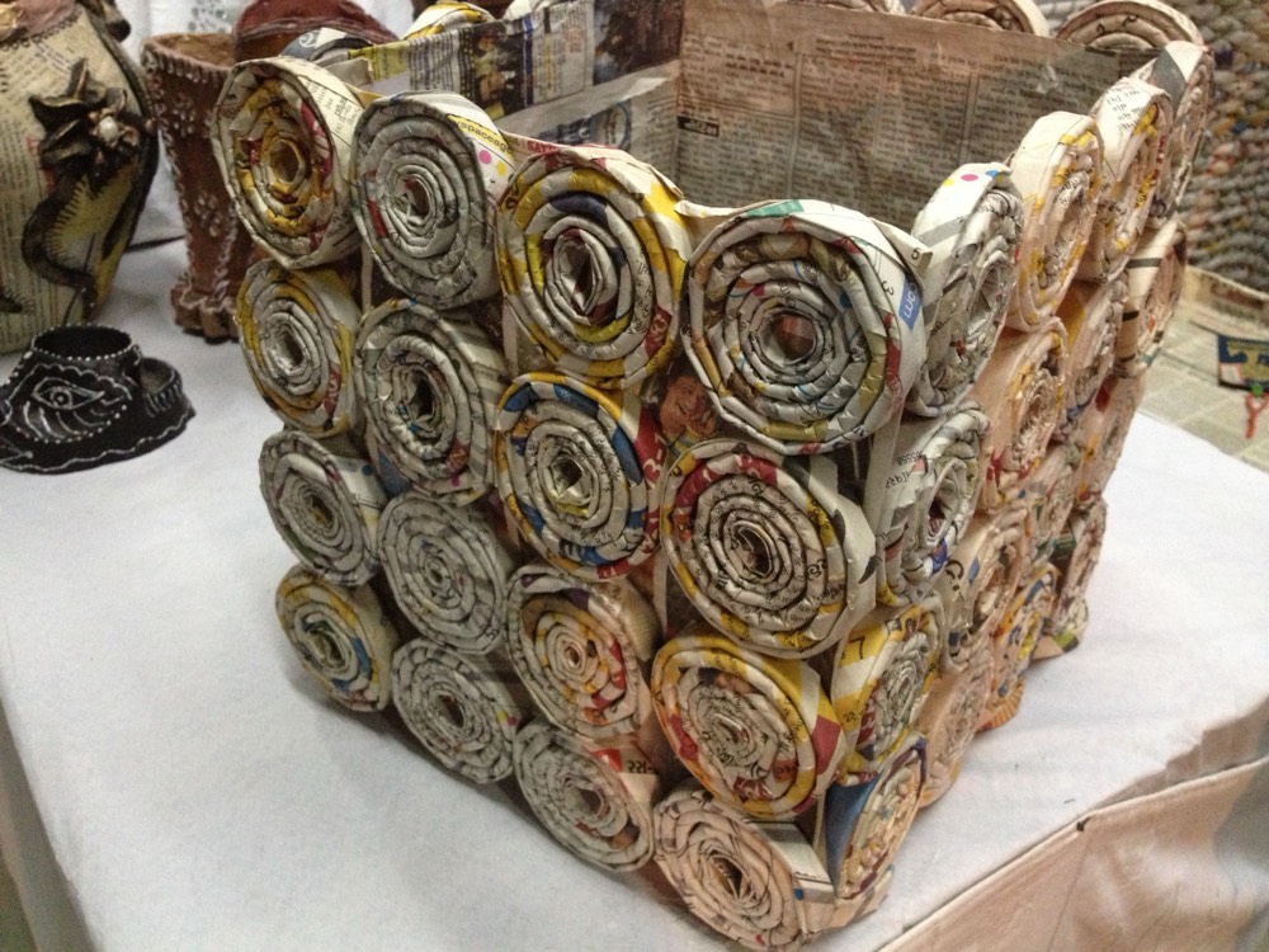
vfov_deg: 40.7
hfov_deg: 52.6
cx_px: 634
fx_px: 1283
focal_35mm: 35
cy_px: 476
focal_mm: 4.28
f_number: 2.4
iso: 320
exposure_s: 1/20
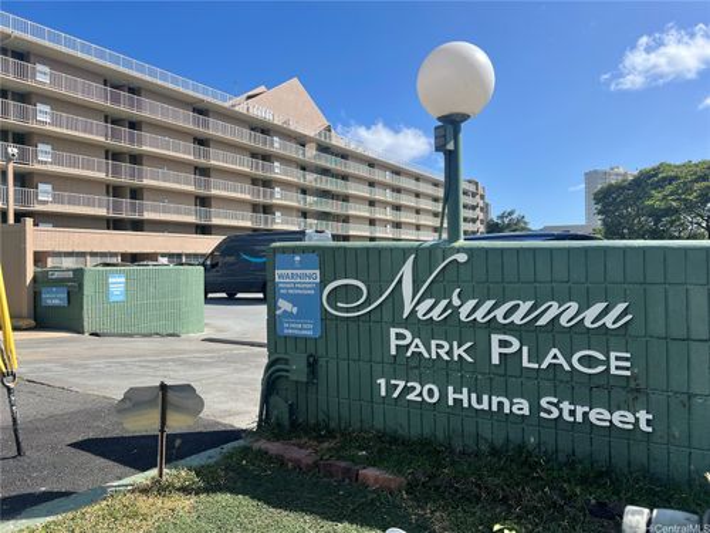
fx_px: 533
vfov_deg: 53.1
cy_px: 266
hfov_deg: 67.3
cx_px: 355
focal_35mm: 26
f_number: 1.5
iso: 50
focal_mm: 5.7
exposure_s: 1/3460
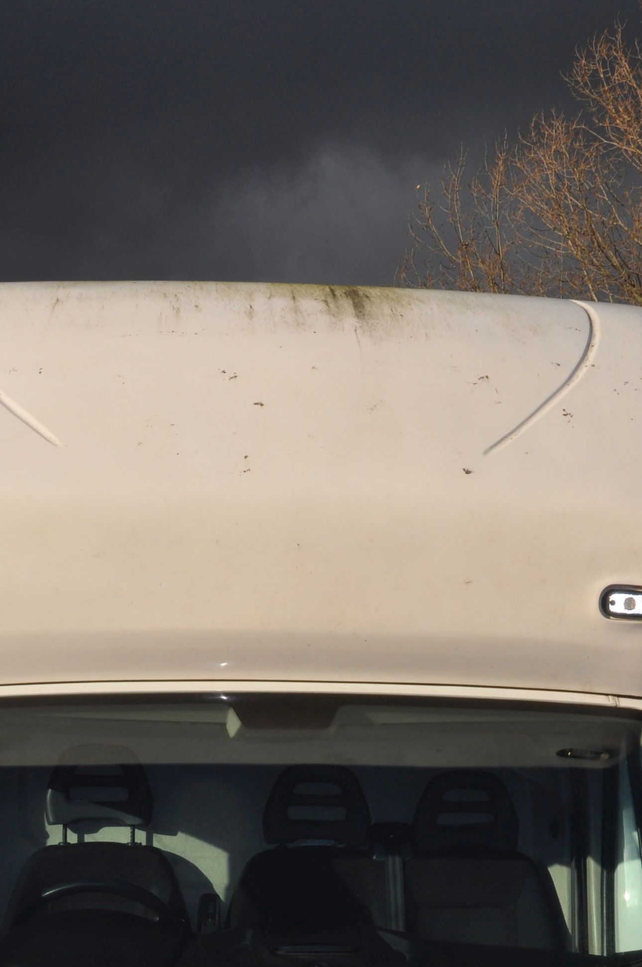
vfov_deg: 26.5
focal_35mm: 73
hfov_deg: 18.6
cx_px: 303
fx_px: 1958
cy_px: 926
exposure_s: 1/200
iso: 200
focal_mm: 22
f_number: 14
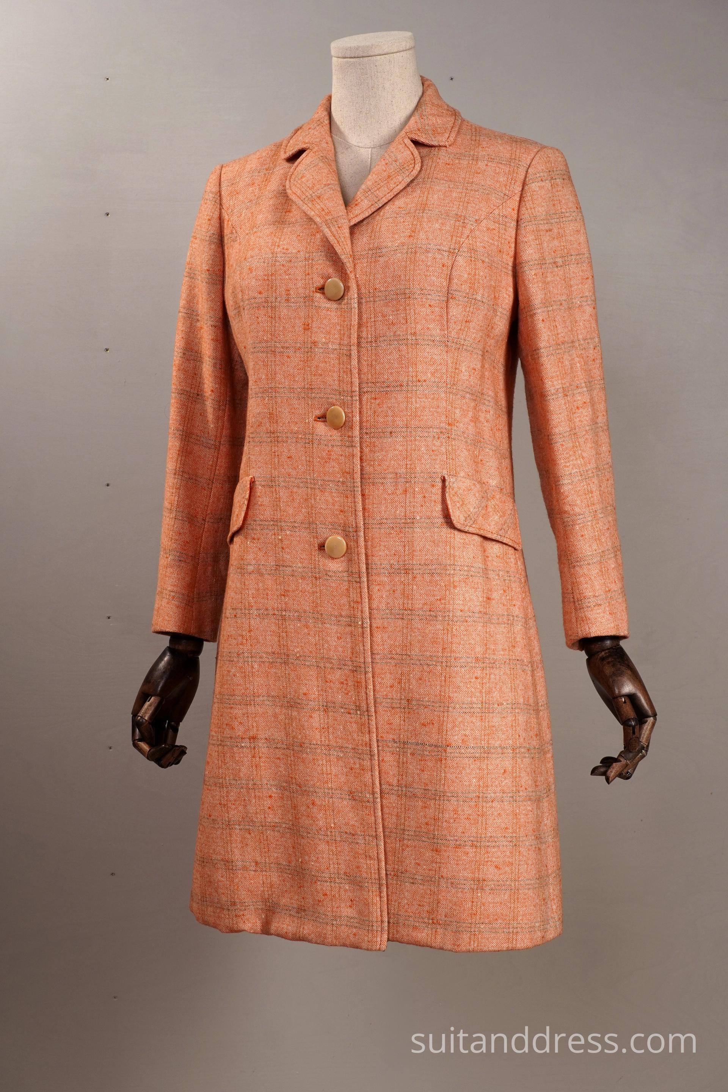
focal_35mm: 48
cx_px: 364
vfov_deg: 41.1
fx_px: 1456
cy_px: 546
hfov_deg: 28.1
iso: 250
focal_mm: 32
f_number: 8
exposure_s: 1/25
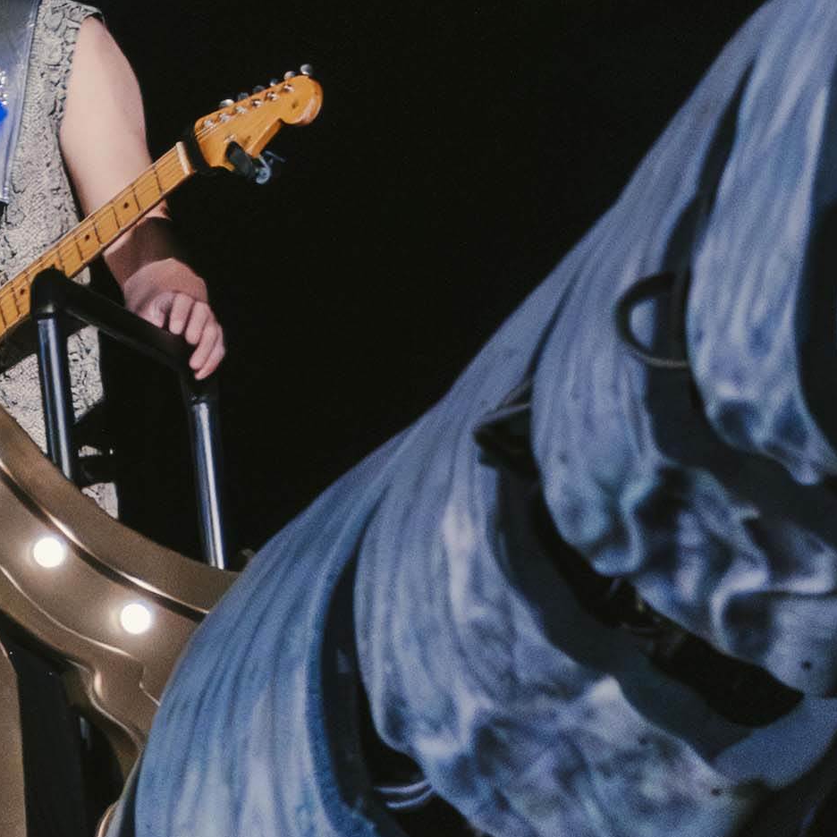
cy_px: 1001
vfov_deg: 1.9
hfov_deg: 1.9
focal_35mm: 939
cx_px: -191
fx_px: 25687
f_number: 6
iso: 8000
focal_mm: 171
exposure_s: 1/1000
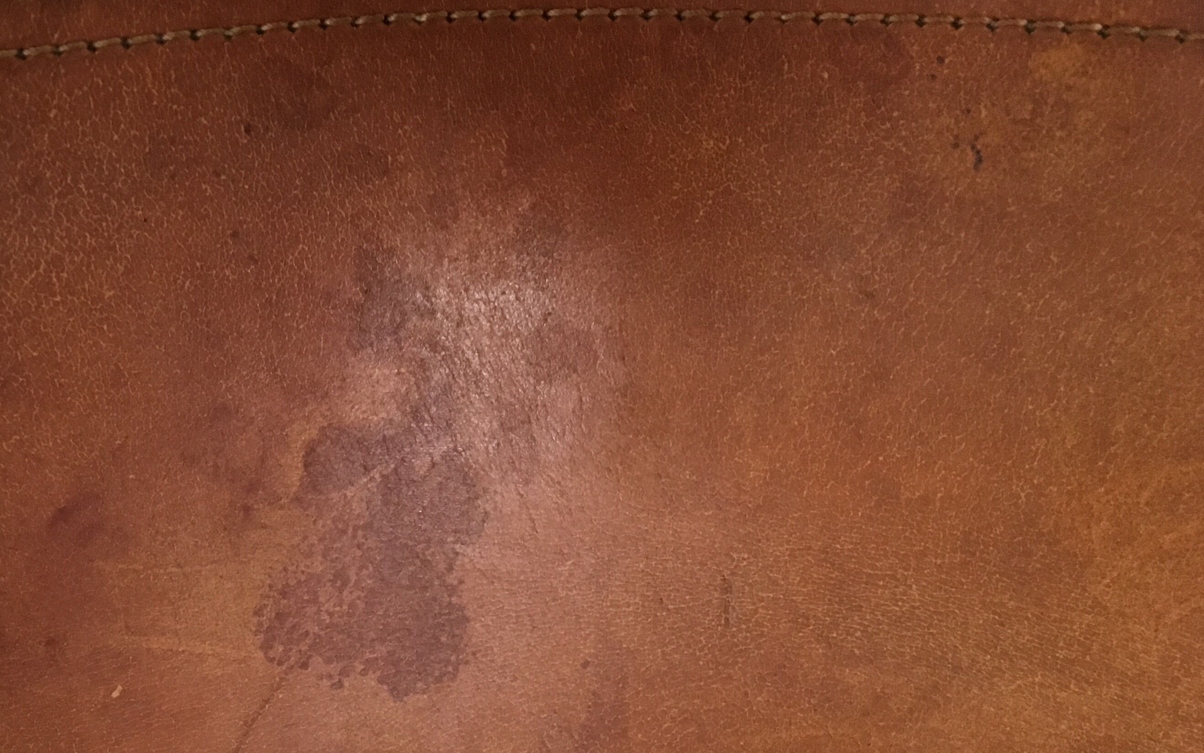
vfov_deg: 27.0
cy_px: 582
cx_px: 314
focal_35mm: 47
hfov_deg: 41.5
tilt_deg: -42.8
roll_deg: +0.7
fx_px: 1542
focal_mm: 4.15
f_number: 2.2
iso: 200
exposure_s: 1/17
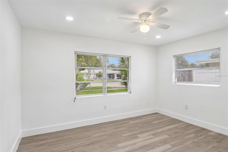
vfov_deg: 64.5
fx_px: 120
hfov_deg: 86.9
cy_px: 76
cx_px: 114
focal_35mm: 19
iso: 400
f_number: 8
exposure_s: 1/100
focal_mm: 19
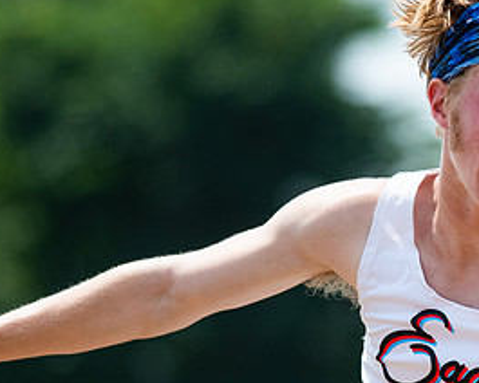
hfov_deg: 1.8
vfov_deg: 1.4
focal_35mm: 1075
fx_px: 15240
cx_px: 482
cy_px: 314
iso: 400
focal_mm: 300
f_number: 4.5
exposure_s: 1/2500
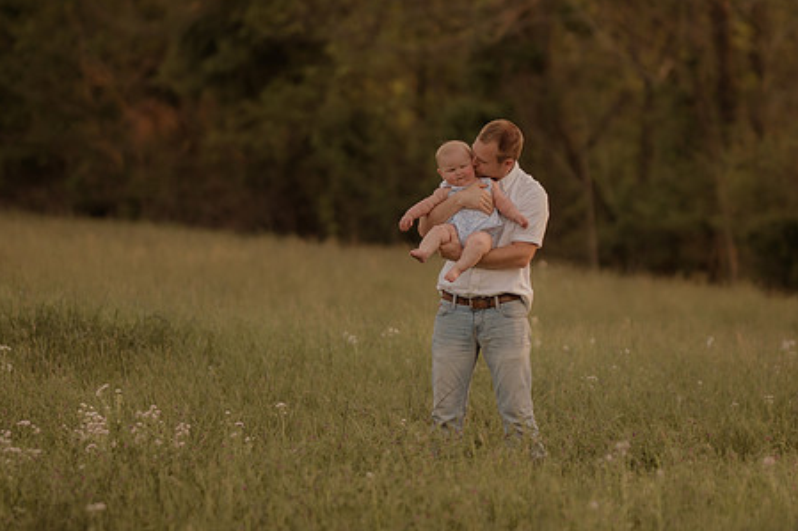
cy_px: 265
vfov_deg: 8.4
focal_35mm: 164
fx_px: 3634
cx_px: 480
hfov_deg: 12.5
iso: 160
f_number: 1.4
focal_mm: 85
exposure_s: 1/800
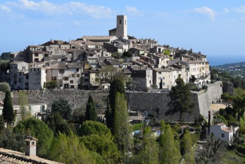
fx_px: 538
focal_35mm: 79
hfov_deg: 25.7
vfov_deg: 17.3
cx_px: 107
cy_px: 63
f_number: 10
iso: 200
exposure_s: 1/400
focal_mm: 40
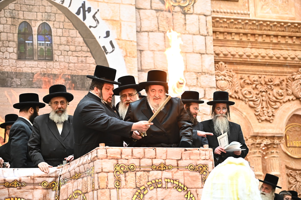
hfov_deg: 19.5
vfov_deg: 13.0
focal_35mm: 105
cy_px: 100
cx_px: 150
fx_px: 878
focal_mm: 105
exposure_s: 1/160
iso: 2000
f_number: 3.2
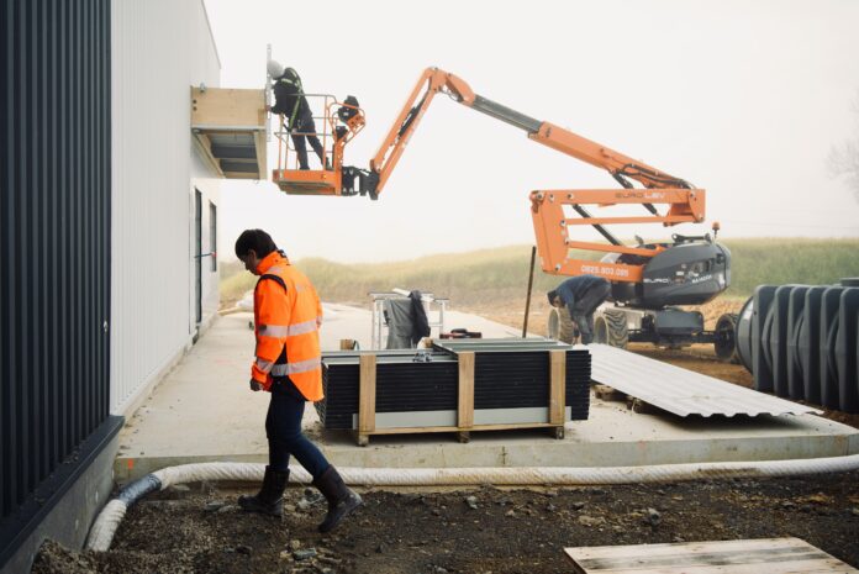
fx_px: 836
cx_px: 430
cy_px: 287
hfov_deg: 54.4
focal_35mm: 35
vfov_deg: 37.9
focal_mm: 35
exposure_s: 1/640
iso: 640
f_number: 3.5
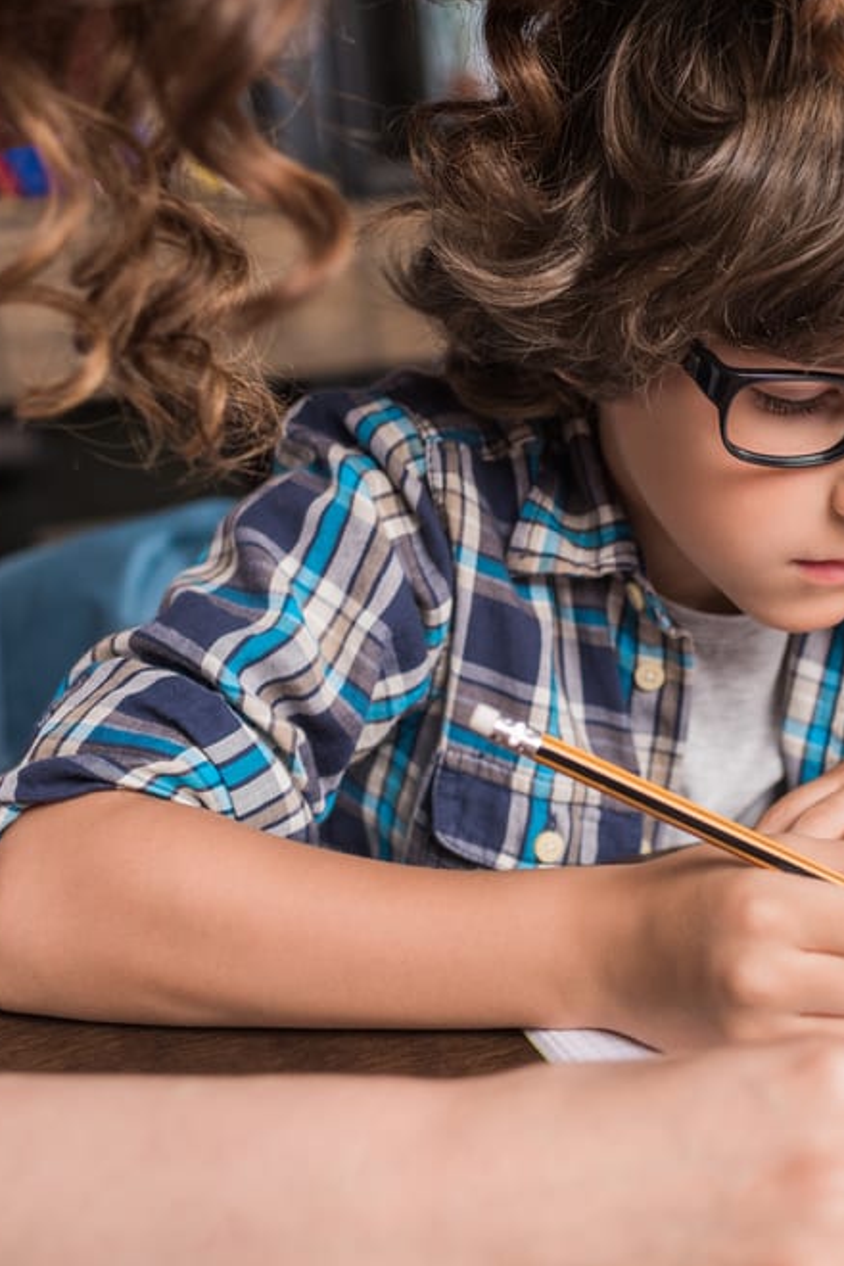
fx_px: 1864
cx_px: 807
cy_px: 634
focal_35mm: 53
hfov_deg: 24.6
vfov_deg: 37.5
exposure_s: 1/125
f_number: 3.5
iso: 125
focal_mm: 35
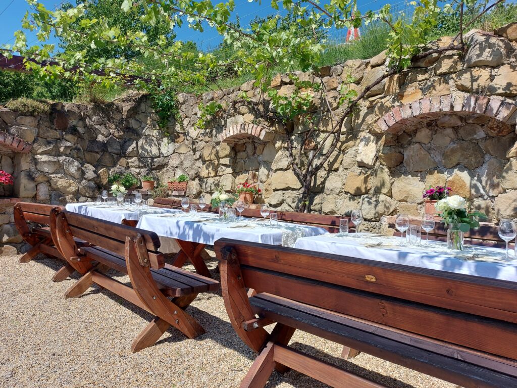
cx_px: 258
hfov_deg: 71.6
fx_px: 358
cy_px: 194
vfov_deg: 56.8
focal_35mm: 24
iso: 32
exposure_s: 1/1156
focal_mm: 5.23
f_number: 1.8
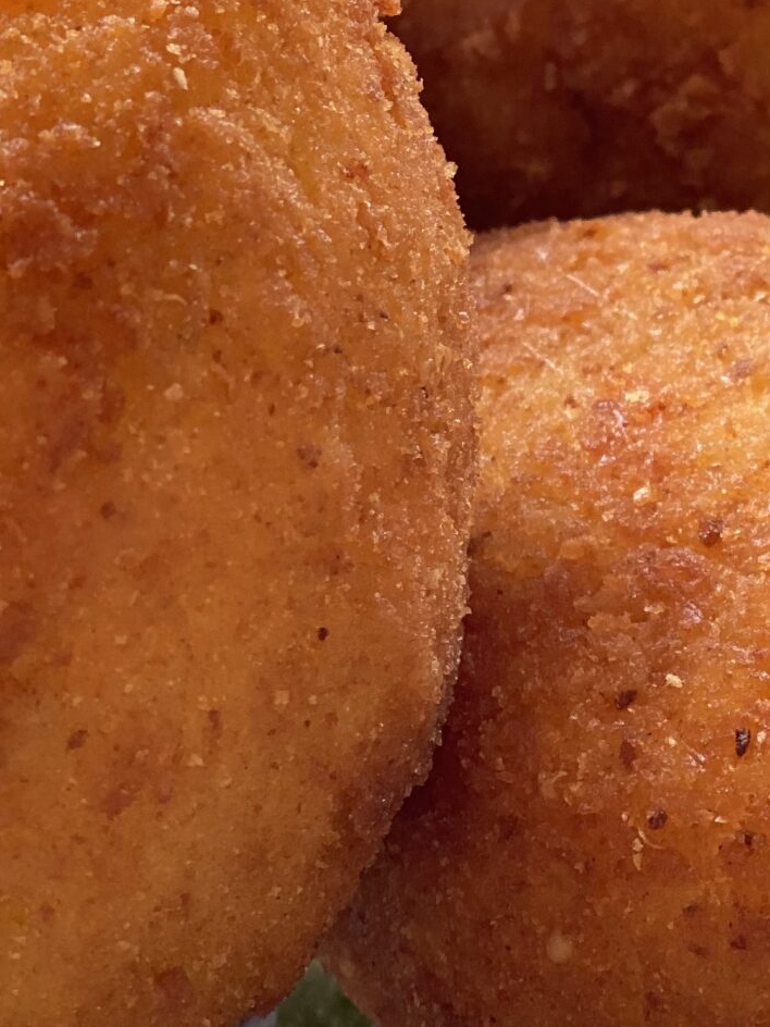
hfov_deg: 10.5
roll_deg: +1.1
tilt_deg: -33.6
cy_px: 137
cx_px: 314
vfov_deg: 13.9
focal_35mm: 141
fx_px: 4182
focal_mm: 6
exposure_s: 1/122
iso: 50
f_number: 2
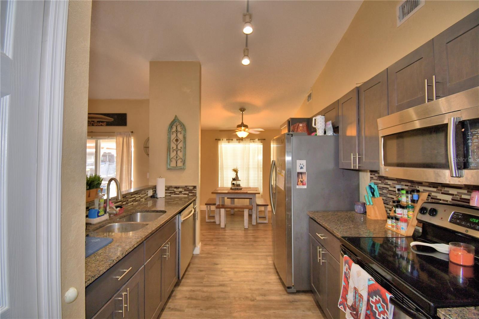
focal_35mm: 15
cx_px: 240
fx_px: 200
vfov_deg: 77.3
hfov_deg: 100.4
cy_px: 160
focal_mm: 10
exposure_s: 1/30
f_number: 4.5
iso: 220
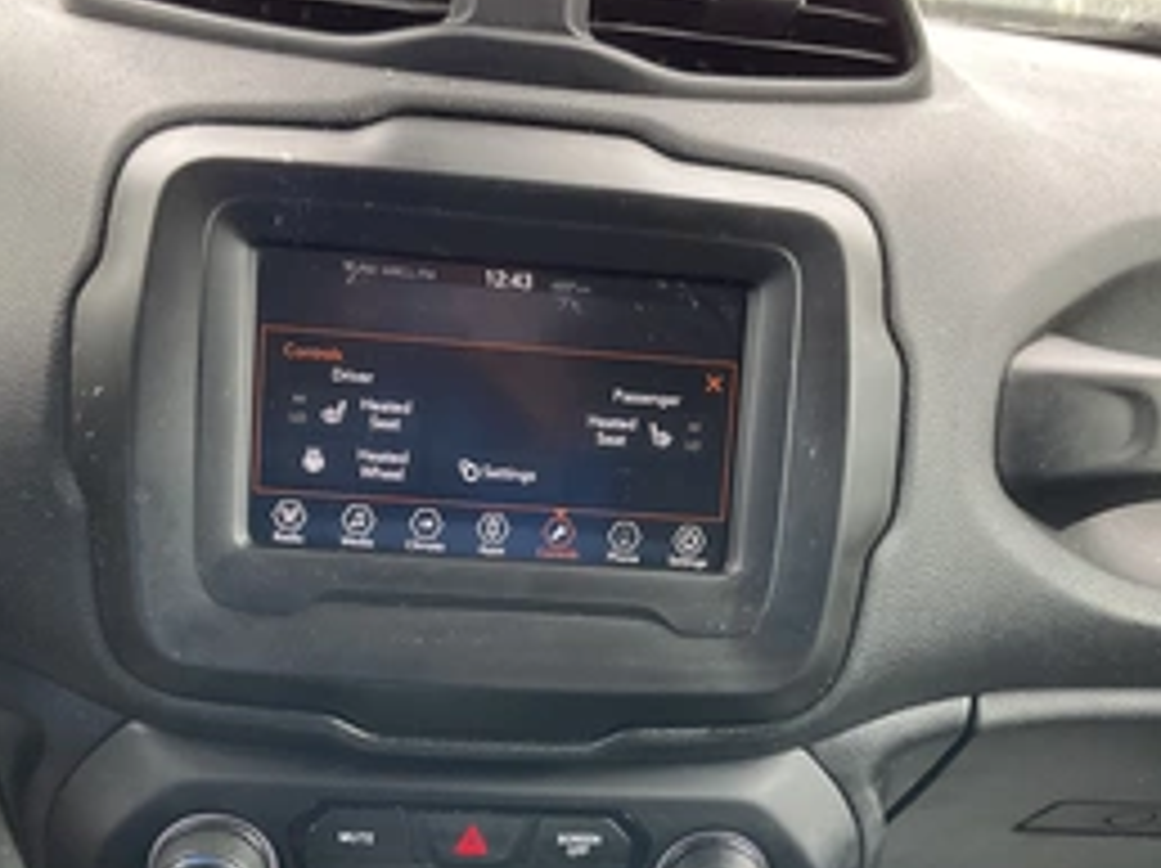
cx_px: 594
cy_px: 567
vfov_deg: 31.9
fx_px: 1508
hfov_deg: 42.1
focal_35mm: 45
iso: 200
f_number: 1.8
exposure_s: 1/60
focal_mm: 3
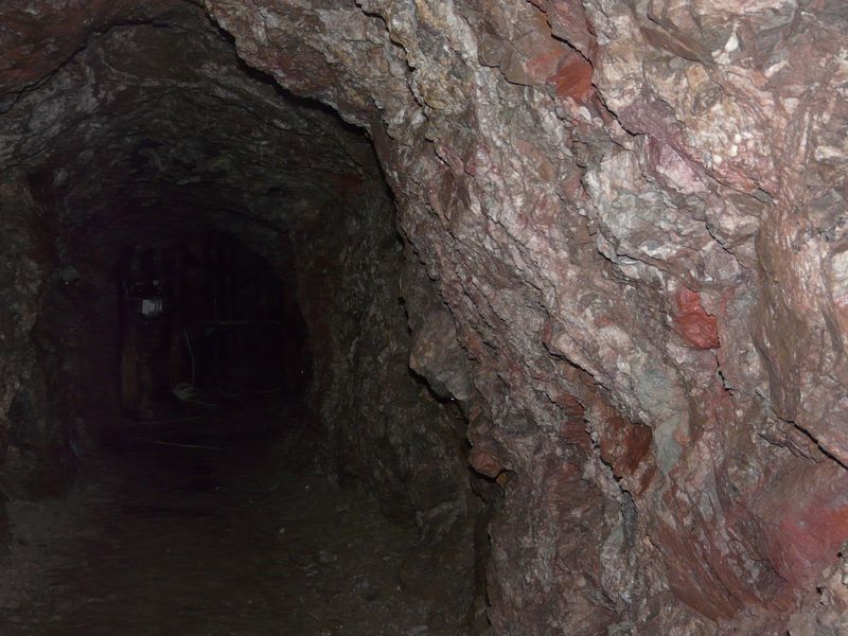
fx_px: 1298
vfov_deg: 27.5
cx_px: 424
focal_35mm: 53
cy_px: 318
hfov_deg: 36.2
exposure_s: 1/8
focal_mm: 8.8
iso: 160
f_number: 3.2
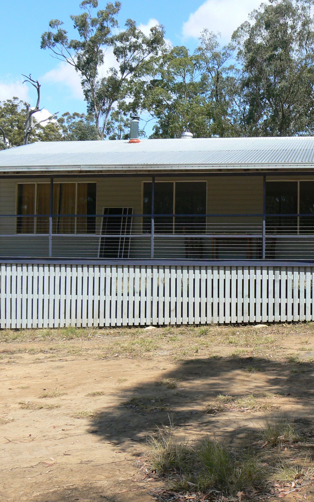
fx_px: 698
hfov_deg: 25.1
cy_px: 251
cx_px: 235
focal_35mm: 51
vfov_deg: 39.6
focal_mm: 6
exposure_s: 1/400
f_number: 5.6
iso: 80
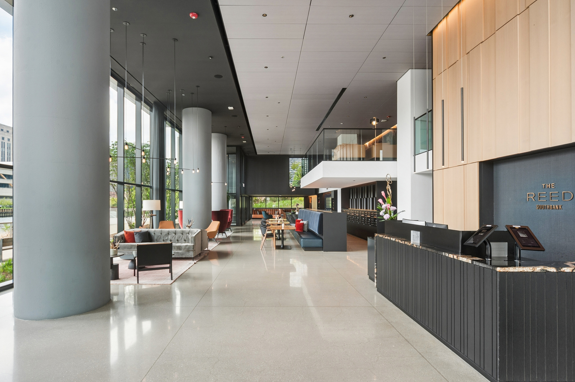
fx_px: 303
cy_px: 193
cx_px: 280
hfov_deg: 86.9
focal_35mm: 19
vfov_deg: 64.5
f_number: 8
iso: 400
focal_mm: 18
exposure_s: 1/40
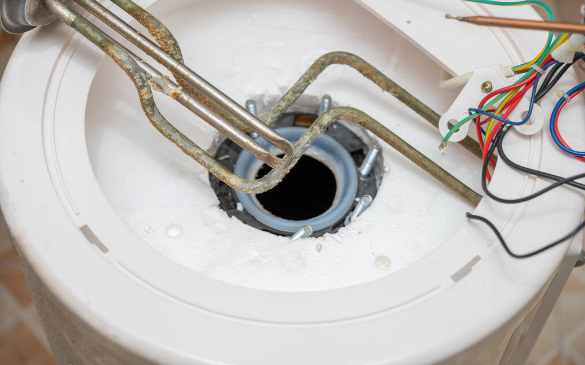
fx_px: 988
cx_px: 291
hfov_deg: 33.0
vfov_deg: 20.9
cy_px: 172
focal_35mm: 62
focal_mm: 60
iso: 200
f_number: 5
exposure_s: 1/160
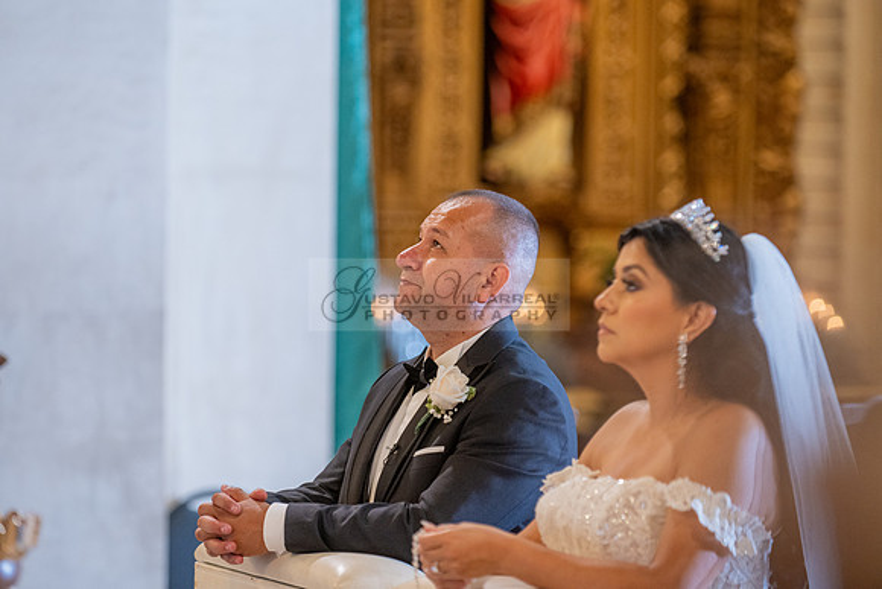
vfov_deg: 7.7
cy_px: 286
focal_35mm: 178
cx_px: 401
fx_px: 4359
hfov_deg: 11.6
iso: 1000
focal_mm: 155
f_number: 2.8
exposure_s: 1/100
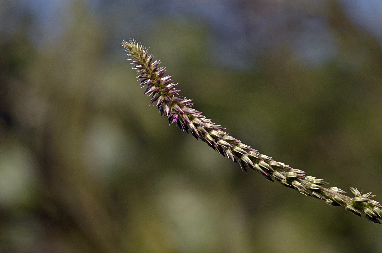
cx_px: 191
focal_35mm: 158
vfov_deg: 8.7
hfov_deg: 13.1
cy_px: 126
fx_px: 1668
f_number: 8
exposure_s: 1/1000
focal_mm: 105
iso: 200
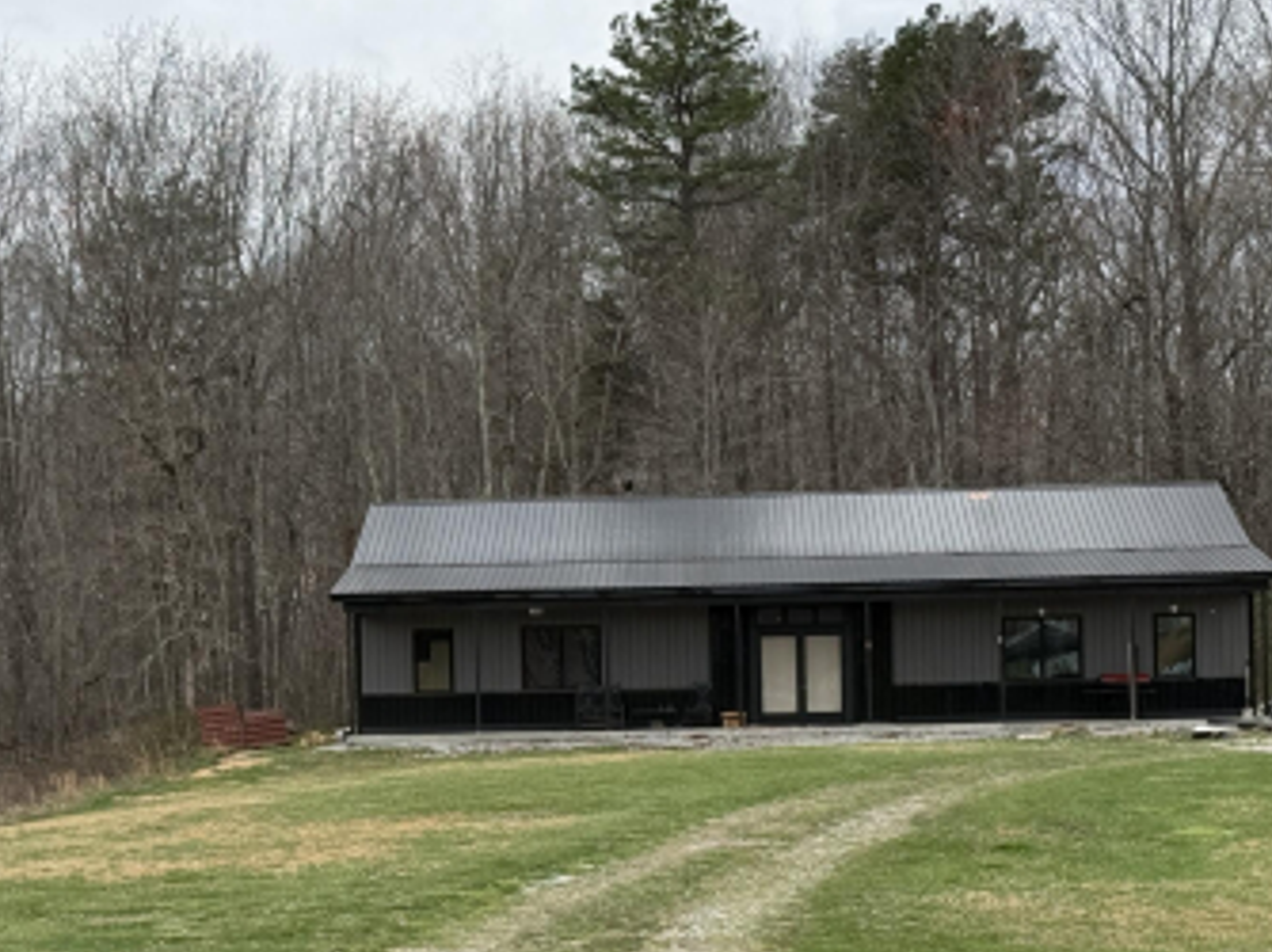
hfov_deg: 20.4
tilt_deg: -0.8
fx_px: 3525
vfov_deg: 15.3
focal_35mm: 96
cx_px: 527
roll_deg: +0.7
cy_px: 693
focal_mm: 6.76
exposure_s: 1/2273
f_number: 1.78
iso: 64
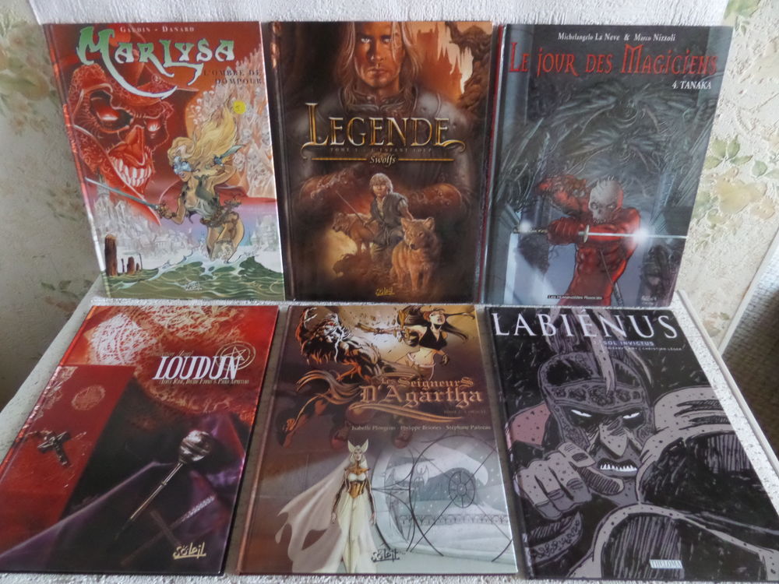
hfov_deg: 71.6
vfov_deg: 56.8
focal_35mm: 24
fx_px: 540
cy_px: 292
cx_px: 390
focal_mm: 4
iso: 800
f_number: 3.2
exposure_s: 1/30
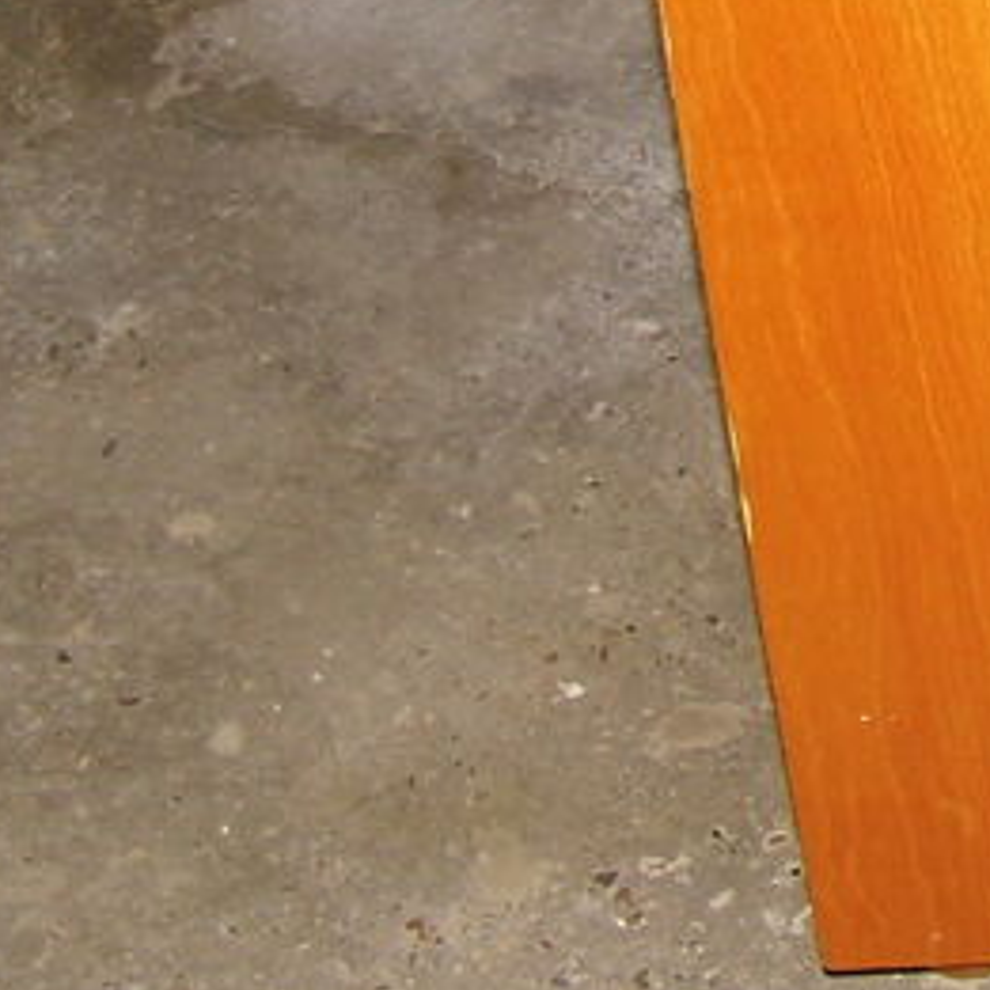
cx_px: 1544
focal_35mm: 115
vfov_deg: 14.6
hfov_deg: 14.1
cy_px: -239
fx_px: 3721
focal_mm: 6.1
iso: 100
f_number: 3.3
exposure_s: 1/60
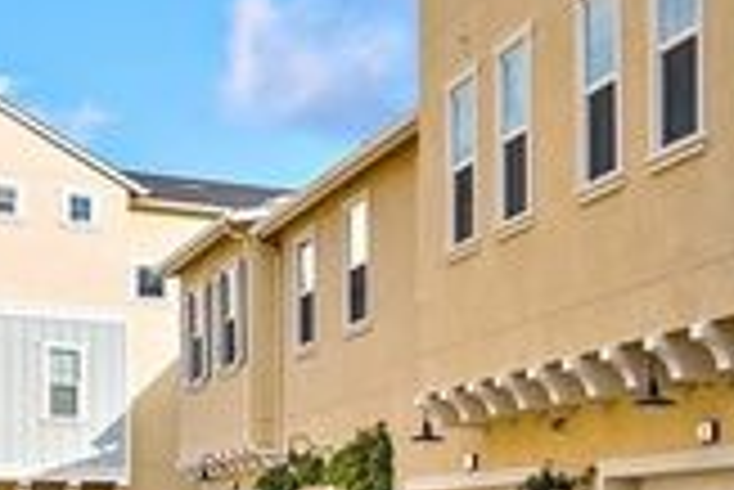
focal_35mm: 55
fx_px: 1122
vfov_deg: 23.7
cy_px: 7
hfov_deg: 24.9
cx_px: 1171
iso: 160
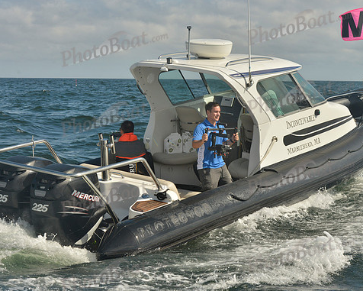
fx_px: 860
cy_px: 146
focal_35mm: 80
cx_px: 208
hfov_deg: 23.8
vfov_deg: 19.2
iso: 400
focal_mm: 70
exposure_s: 1/1250
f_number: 10
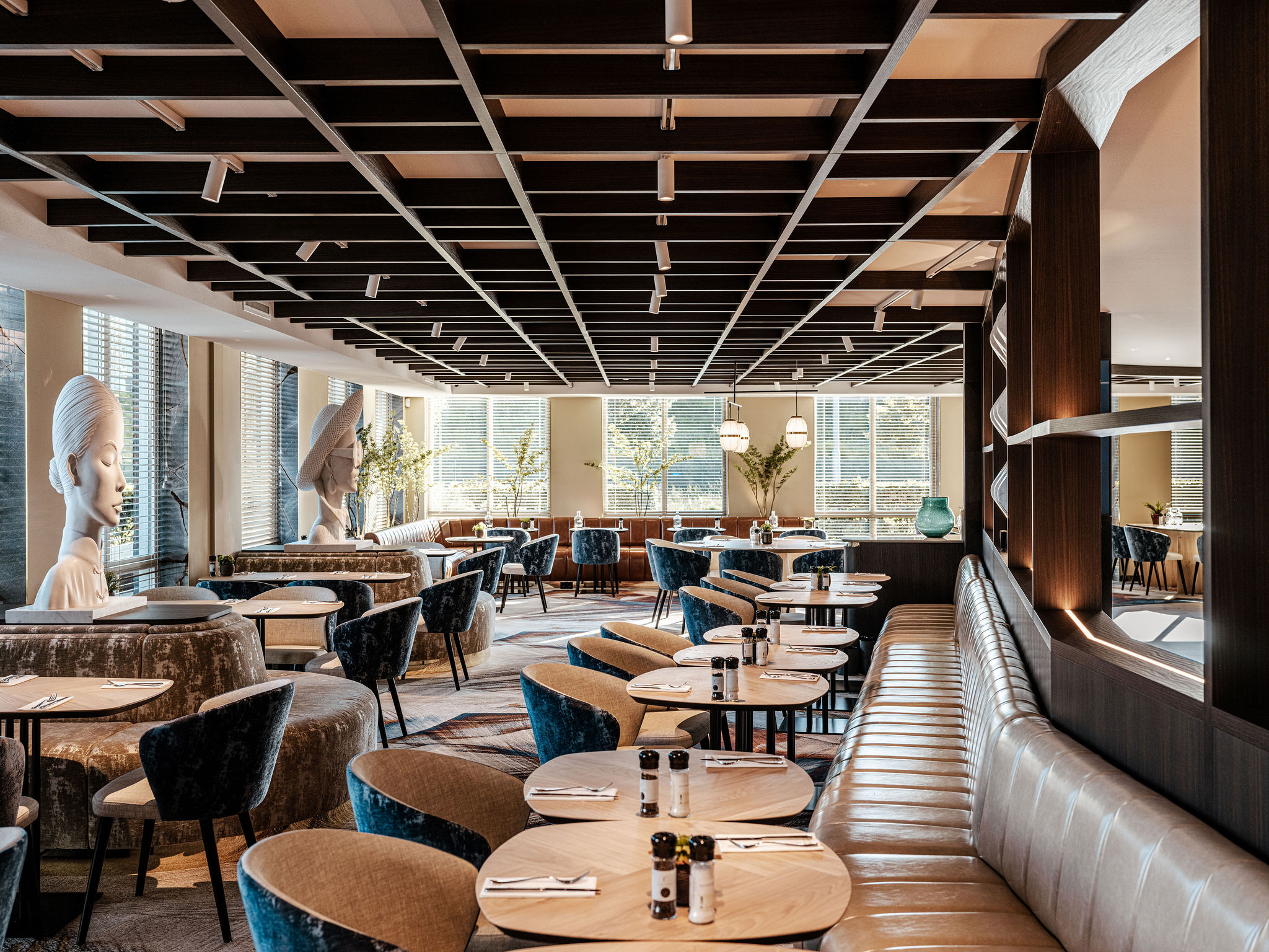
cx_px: 634
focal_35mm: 36
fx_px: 1320
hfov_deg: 51.4
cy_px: 476
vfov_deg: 39.7
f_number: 6.4
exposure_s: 1/40
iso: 500
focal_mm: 45
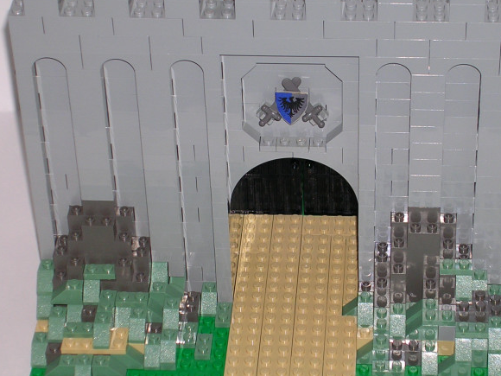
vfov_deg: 11.3
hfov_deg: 15.1
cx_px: 271
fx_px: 1896
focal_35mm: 131
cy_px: 198
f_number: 4.4
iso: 50
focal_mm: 14.5
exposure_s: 1/60.1
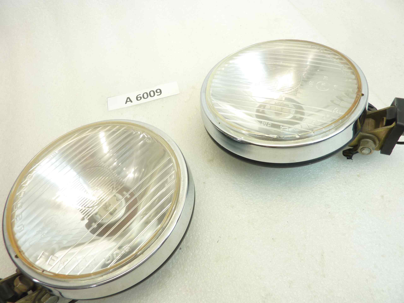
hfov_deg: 69.4
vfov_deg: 54.9
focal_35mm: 25
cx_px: 202
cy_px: 152
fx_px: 292
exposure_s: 1/20
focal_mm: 4.1
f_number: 3.3
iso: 80
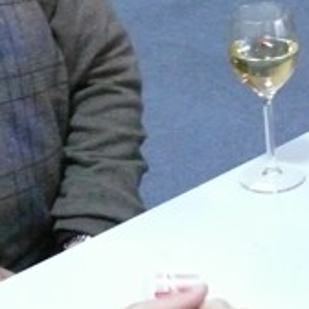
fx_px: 1242
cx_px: 326
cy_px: -121
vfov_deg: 13.5
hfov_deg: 13.9
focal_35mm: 123
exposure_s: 1/30
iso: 800
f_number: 2.8
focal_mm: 7.4
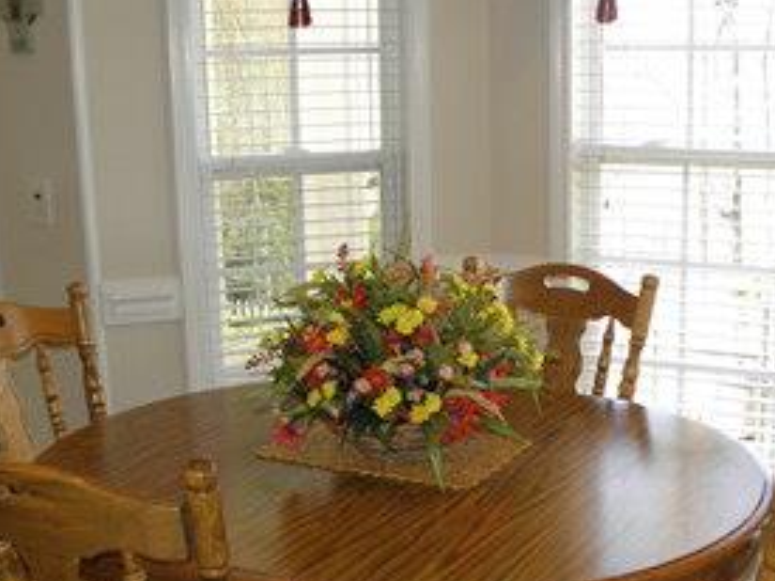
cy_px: 340
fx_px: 1141
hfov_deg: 36.9
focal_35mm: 51
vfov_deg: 28.5
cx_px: 541
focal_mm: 5
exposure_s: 1/30
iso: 100
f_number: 3.5
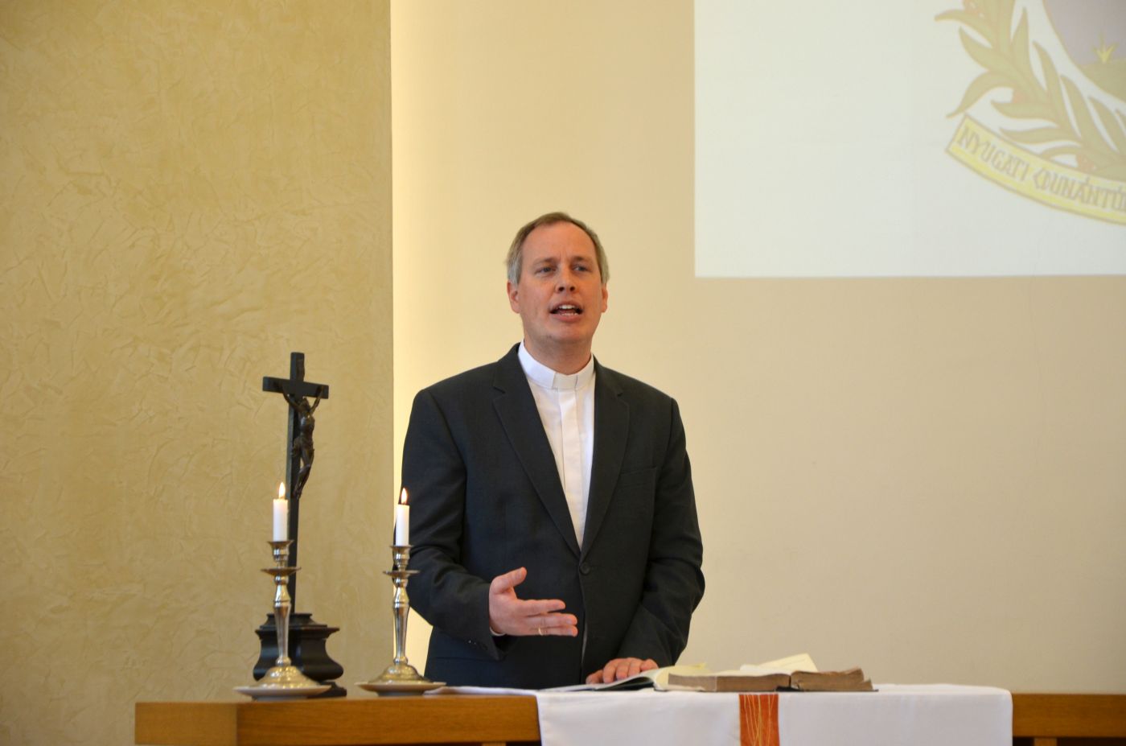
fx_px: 3979
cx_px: 563
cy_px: 373
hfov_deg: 16.1
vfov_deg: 10.7
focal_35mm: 128
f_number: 5.6
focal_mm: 85
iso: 400
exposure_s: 1/100
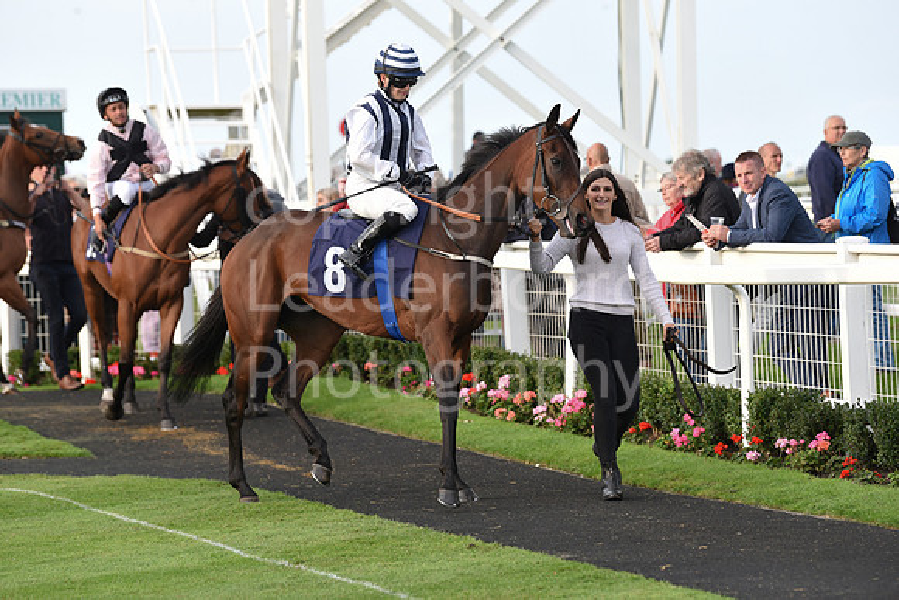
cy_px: 300
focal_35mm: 160
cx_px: 450
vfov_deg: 8.6
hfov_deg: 12.8
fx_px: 3996
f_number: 4.5
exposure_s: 1/640
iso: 640
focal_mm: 160
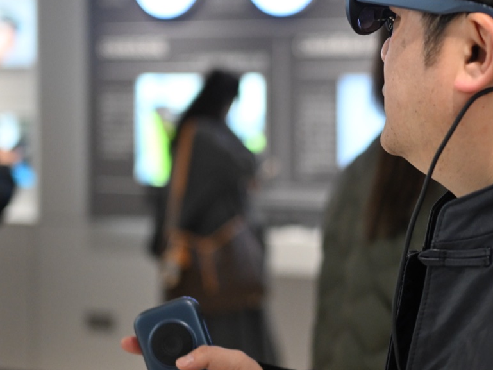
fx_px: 1424
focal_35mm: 100
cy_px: 136
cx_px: 394
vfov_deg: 14.8
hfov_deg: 19.4
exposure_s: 1/1250
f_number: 2
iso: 2000
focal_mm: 40
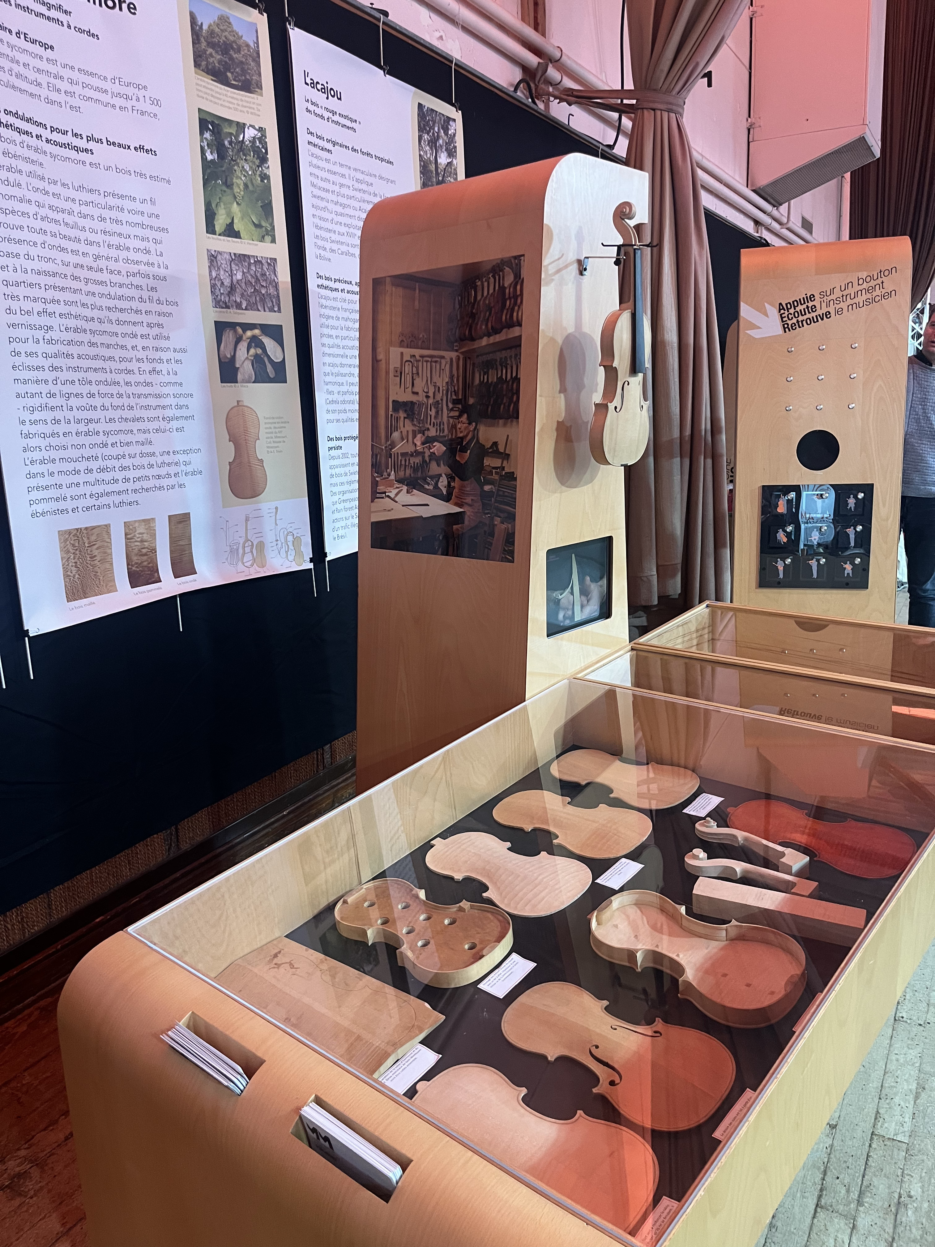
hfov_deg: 53.1
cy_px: 624
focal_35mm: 26
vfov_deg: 67.3
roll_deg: +2.9
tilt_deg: -11.9
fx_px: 936
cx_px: 468
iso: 250
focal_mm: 5.1
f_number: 1.6
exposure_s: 1/50
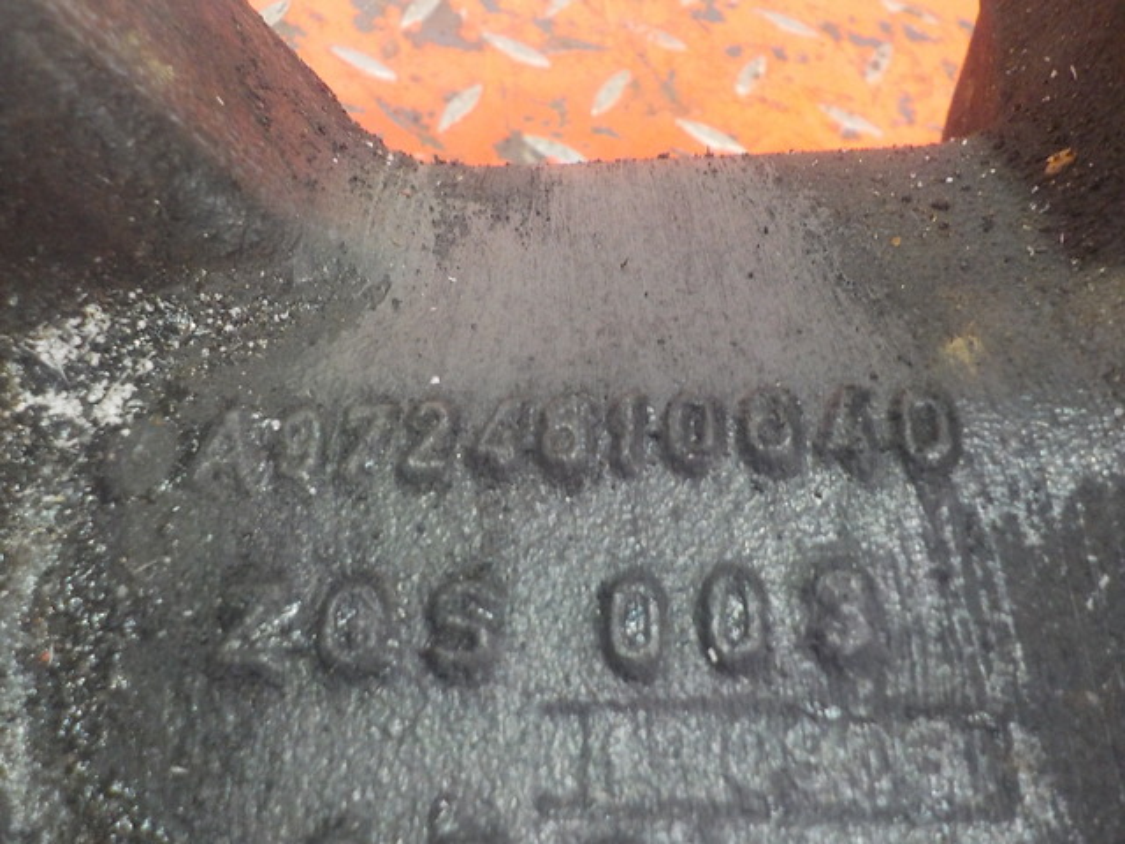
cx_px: 562
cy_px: 422
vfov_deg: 46.8
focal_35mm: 30
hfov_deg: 60.0
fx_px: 975
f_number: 3.3
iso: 400
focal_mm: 4.1
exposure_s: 1/10
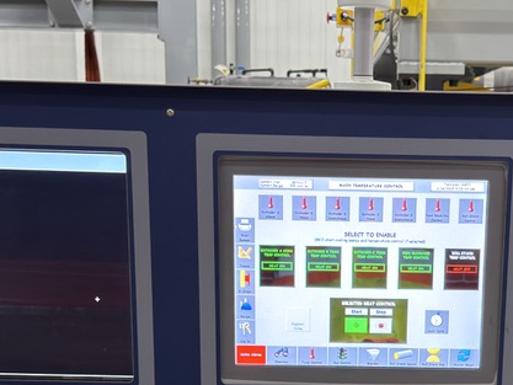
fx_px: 1275
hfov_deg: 22.6
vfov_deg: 16.6
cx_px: 374
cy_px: 440
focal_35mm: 86
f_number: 1.78
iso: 250
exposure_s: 1/40
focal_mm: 6.76
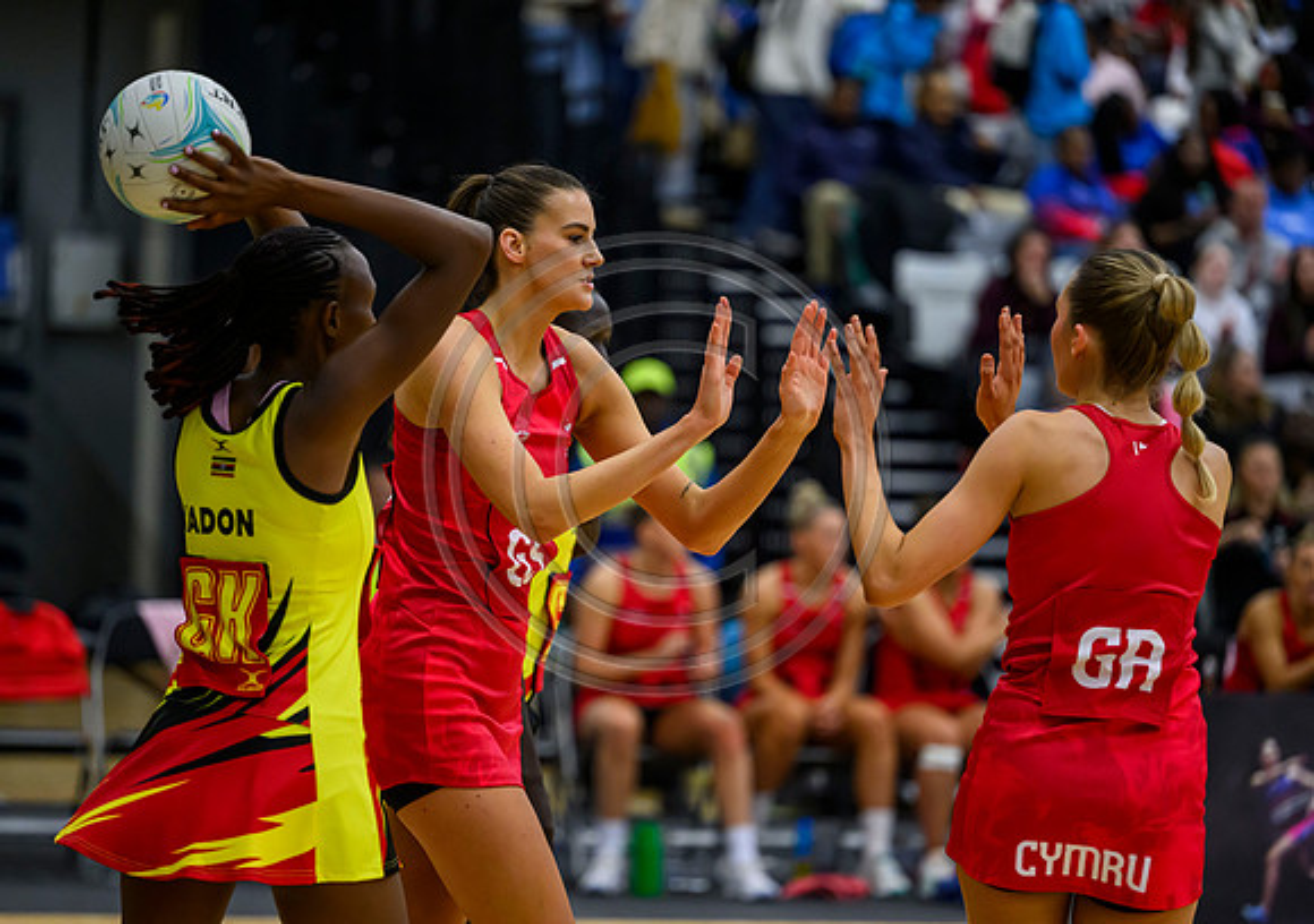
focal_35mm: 182
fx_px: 6765
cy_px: 432
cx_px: 576
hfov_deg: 11.1
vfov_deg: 7.8
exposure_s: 1/1250
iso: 4000
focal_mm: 165
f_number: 2.8
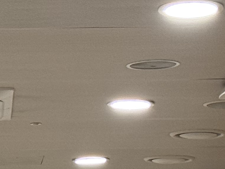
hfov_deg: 7.7
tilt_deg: -2.4
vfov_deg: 5.6
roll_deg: -0.2
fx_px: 1650
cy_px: 426
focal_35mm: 254
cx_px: -113
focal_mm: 6.76
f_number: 1.78
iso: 80
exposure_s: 1/60
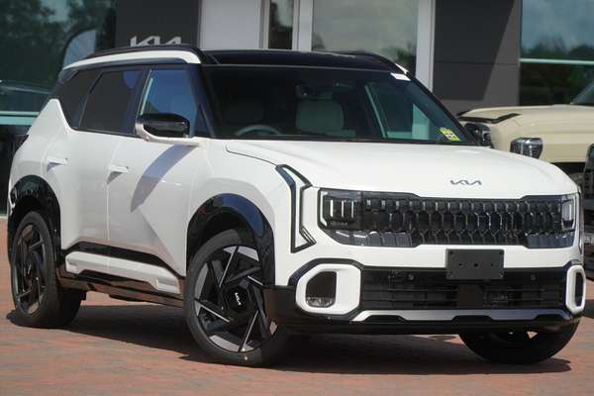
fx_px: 2401
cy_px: 198
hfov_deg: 14.1
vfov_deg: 9.4
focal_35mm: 146
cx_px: 297
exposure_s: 1/2000
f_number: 7.1
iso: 800
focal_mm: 97
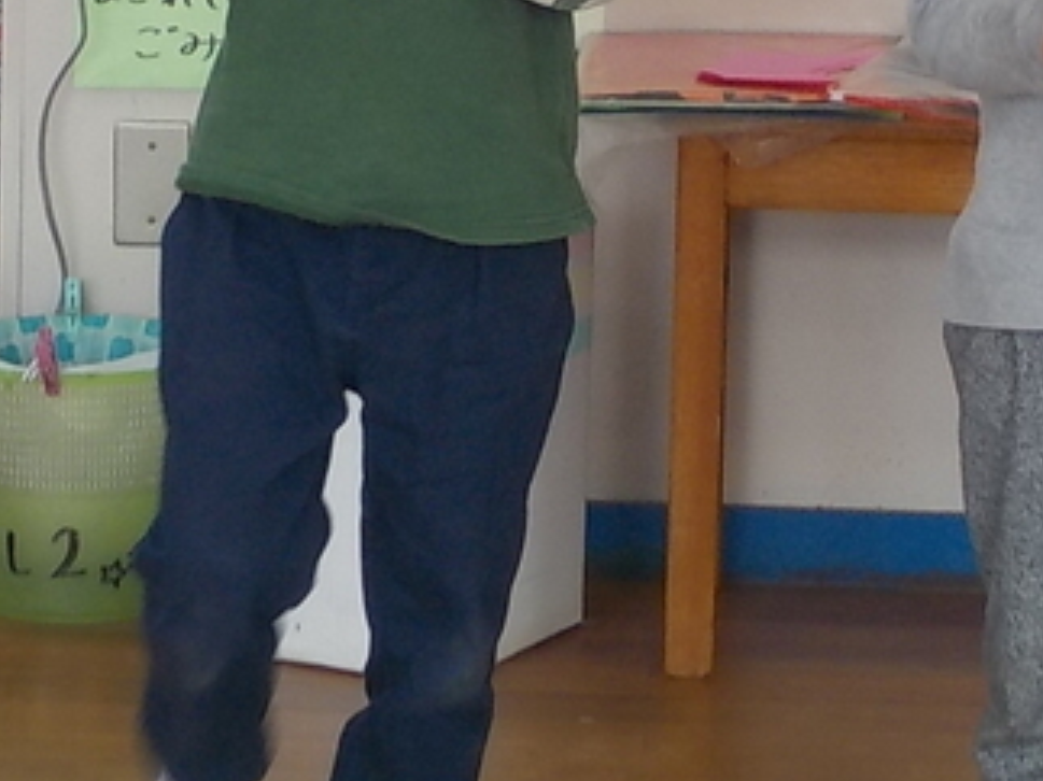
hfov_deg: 10.7
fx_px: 5542
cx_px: 704
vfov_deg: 8.0
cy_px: -278
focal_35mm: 184
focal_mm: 7.9
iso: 125
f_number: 4.7
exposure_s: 1/30
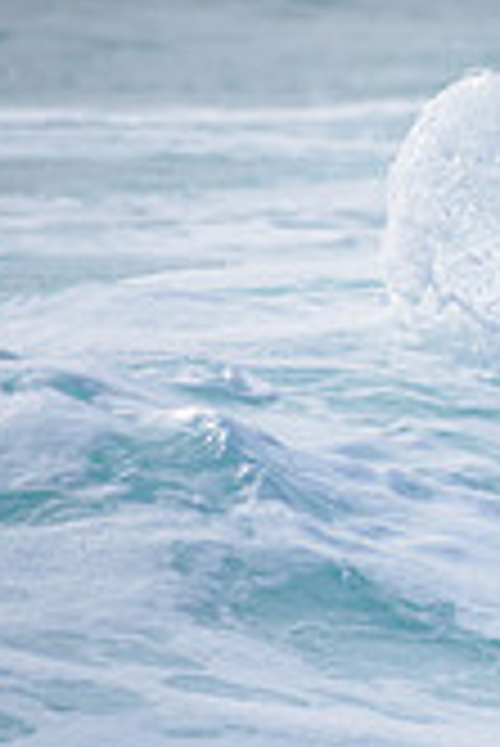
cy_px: 152
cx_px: 1108
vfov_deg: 1.0
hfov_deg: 0.6
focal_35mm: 2138
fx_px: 44446
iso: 140
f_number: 5.6
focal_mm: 500
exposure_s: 1/2000
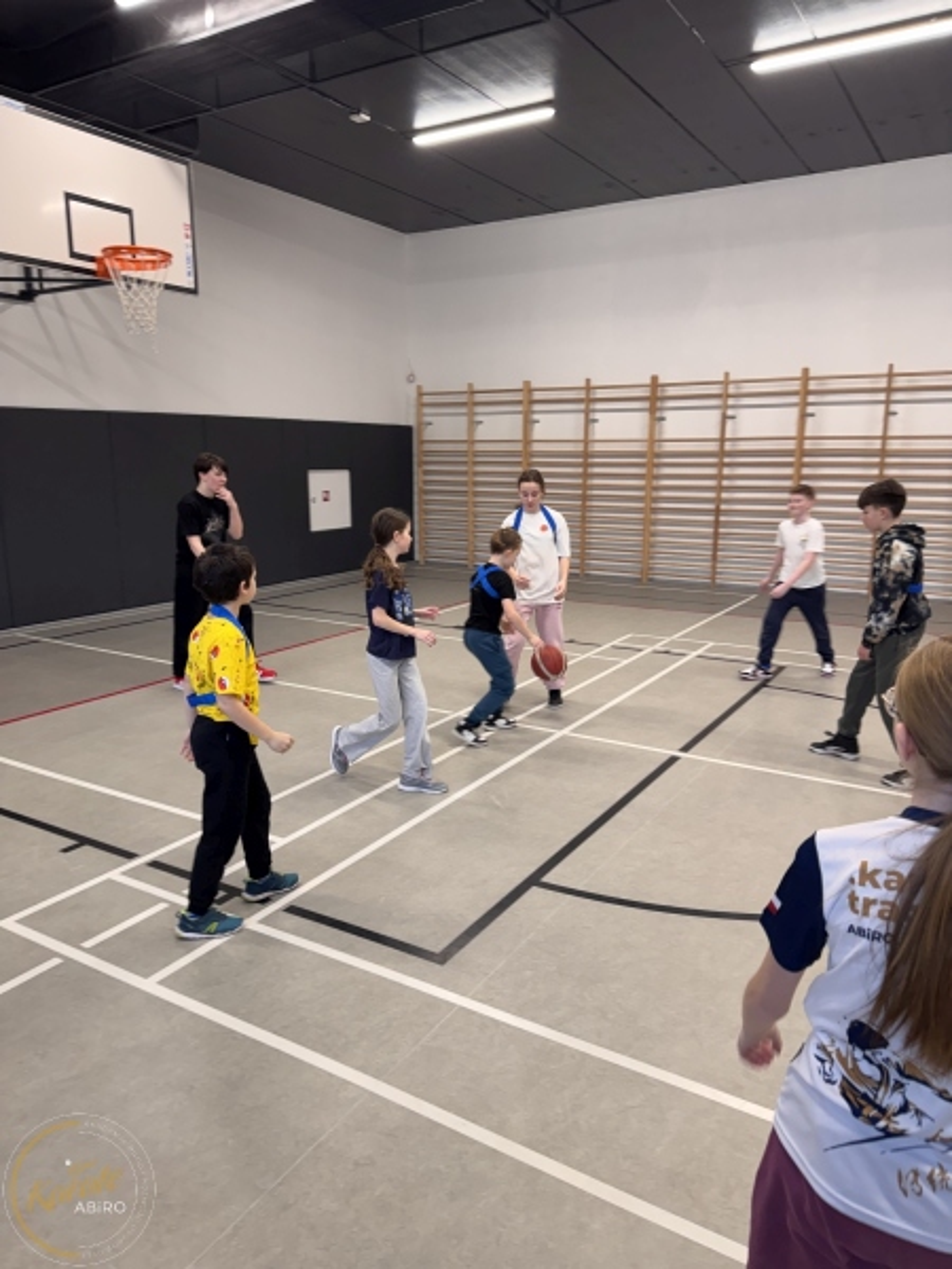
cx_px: 476
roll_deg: +0.4
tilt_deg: -10.6
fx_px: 880
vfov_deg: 71.6
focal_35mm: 24
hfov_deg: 56.8
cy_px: 634
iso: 160
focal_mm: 6.76
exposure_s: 1/100
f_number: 1.78
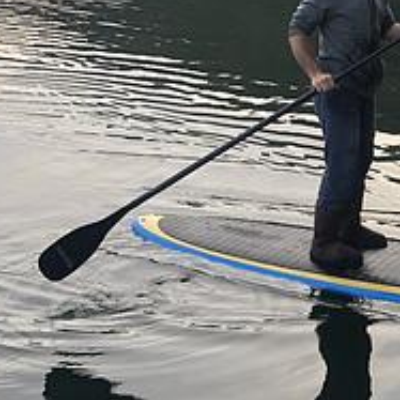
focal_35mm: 82
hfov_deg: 20.3
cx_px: 430
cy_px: 29
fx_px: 1072
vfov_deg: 20.6
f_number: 1.8
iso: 40
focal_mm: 4
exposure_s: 1/120
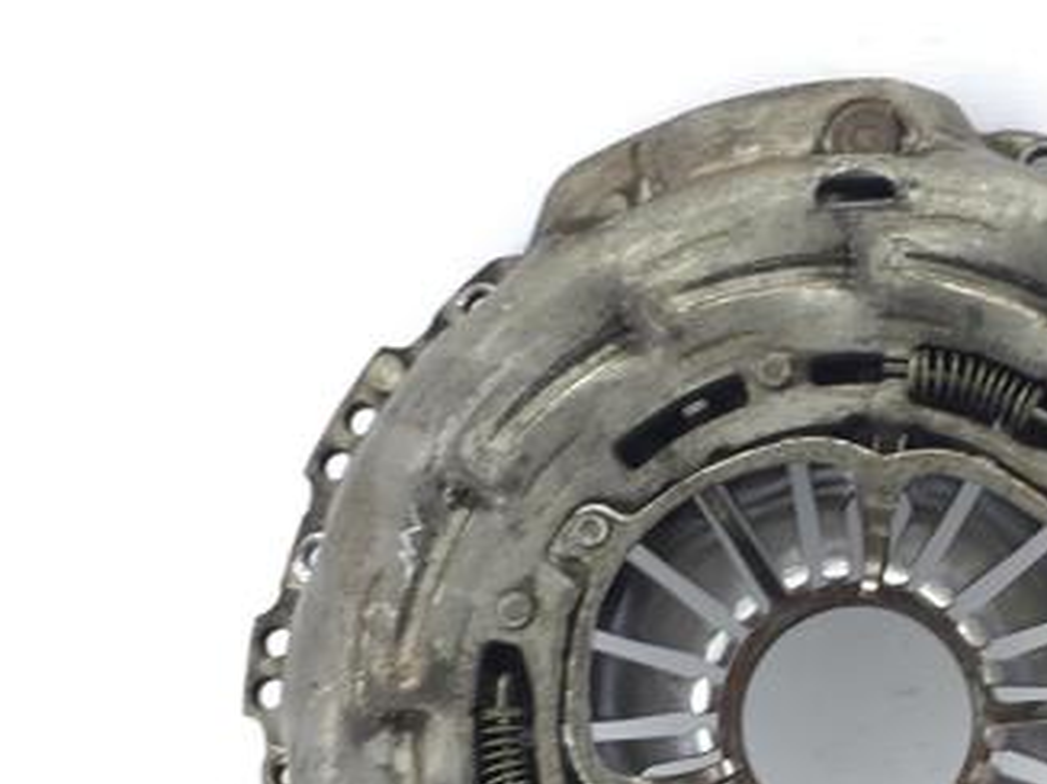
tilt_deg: -25.0
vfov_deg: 24.9
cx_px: 832
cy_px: 691
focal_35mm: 57
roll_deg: +2.7
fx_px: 1723
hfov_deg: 32.9
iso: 25
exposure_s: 1/50
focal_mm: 4.15
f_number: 2.2
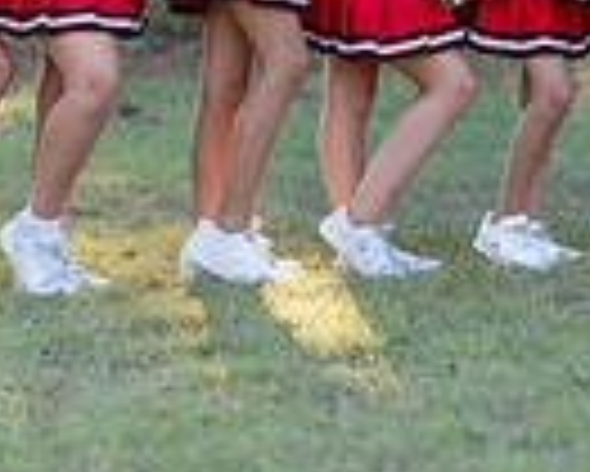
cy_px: -144
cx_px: 833
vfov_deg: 6.5
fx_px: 4159
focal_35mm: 238
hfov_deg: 8.0
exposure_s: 1/800
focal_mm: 50
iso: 100
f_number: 1.2
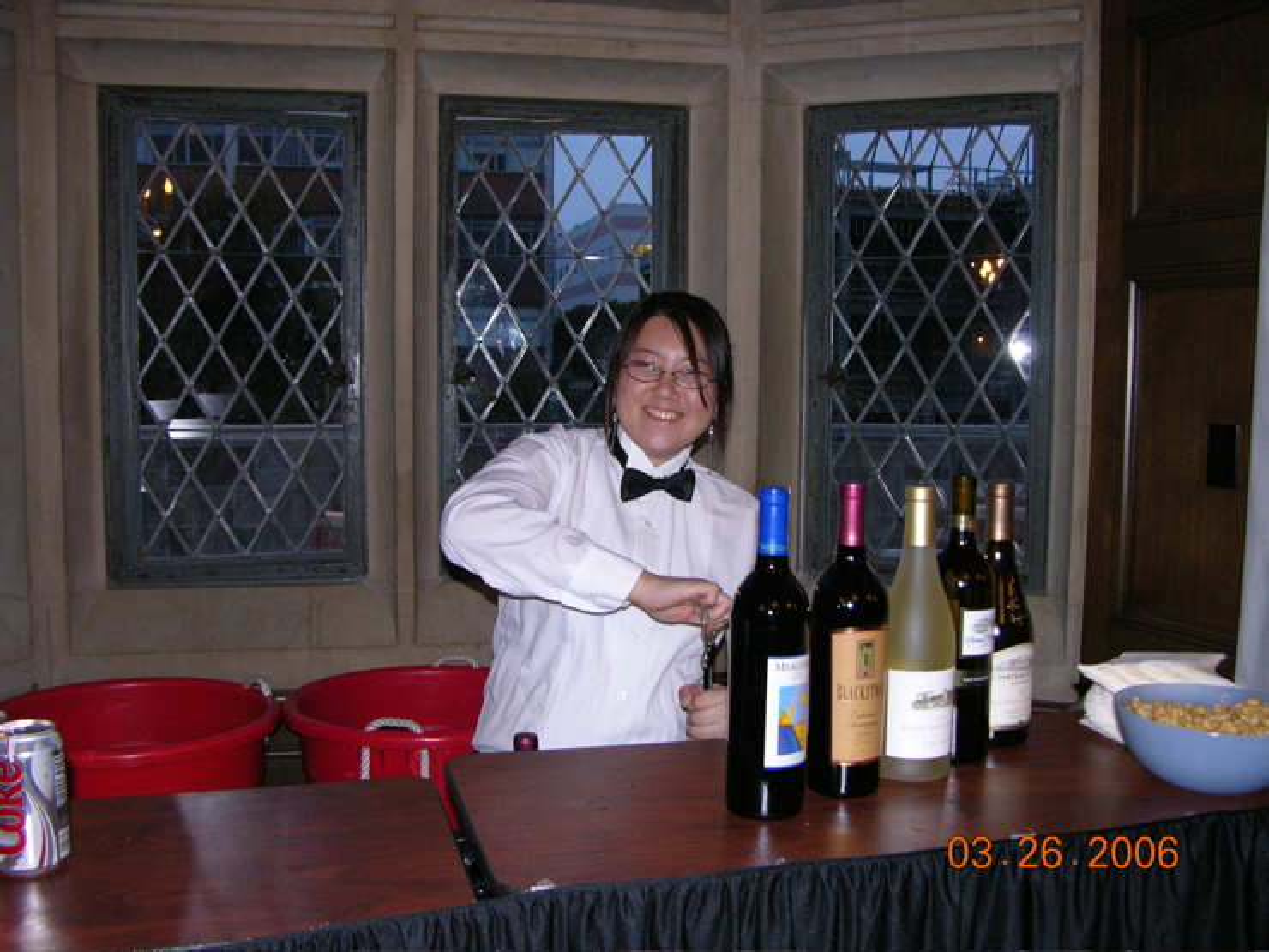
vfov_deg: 40.7
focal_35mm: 35
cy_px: 476
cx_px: 634
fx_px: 1283
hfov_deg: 52.6
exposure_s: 1/60.1
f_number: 2.8
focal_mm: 9
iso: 200
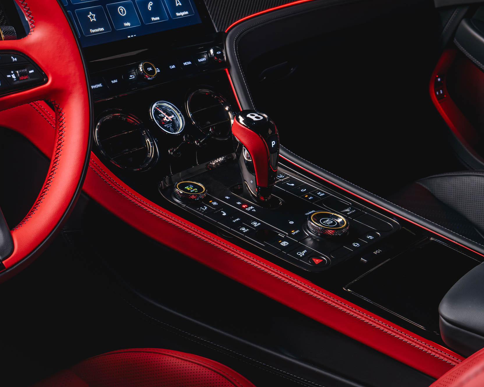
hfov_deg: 24.0
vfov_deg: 19.3
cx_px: 319
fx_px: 1132
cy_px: 95
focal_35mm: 79
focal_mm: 43
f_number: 9
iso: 100
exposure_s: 6
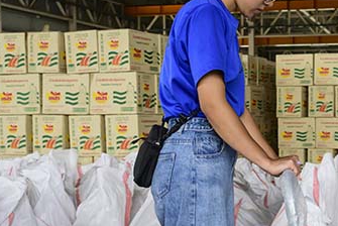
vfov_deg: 16.4
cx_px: 343
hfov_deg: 23.4
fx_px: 780
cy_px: 164
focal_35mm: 83
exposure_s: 1/200
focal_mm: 29
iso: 2000
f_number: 5
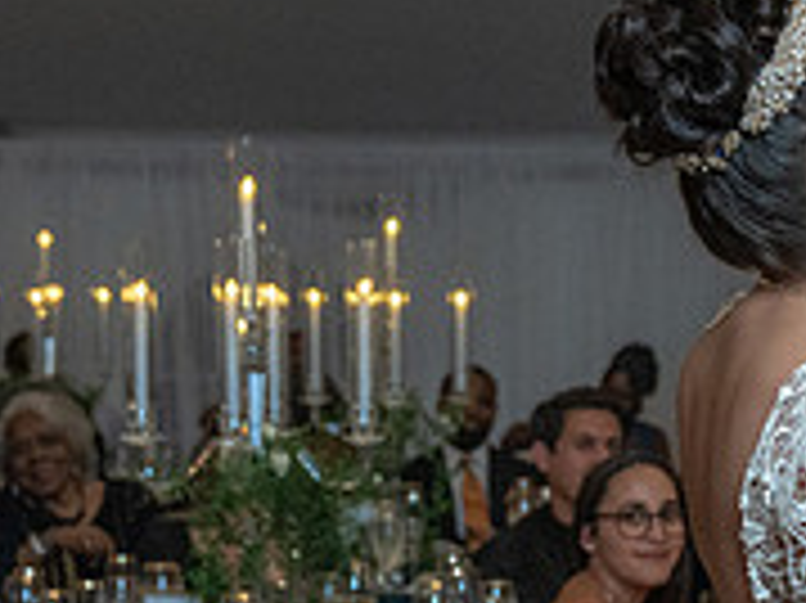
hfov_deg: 13.5
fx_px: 3351
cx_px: 871
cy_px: 427
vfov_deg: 10.3
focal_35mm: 144
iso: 2000
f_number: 4
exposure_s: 1/200
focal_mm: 39
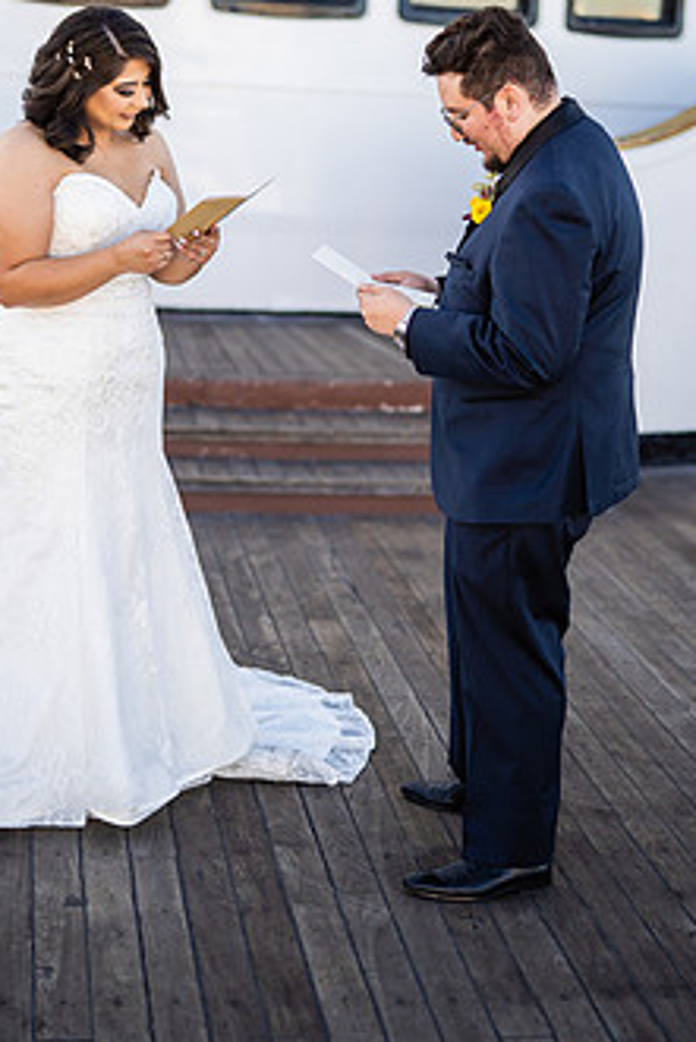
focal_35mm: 68
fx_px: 1970
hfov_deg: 20.0
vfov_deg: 29.5
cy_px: 403
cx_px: 277
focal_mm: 50
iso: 200
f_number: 1.4
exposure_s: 1/2500
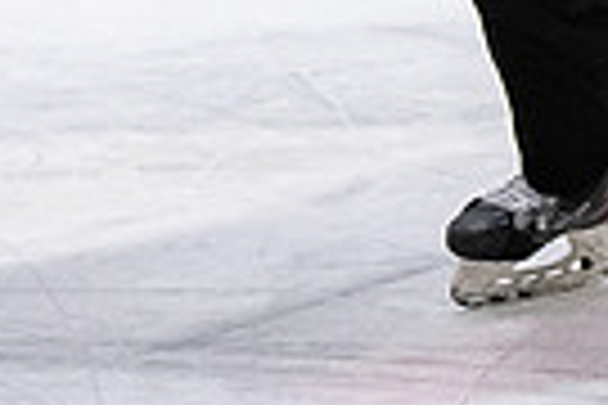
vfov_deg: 1.6
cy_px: -372
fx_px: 14929
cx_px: 505
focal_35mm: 884
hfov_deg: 2.3
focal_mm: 95
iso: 2200
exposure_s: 1/800
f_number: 3.5
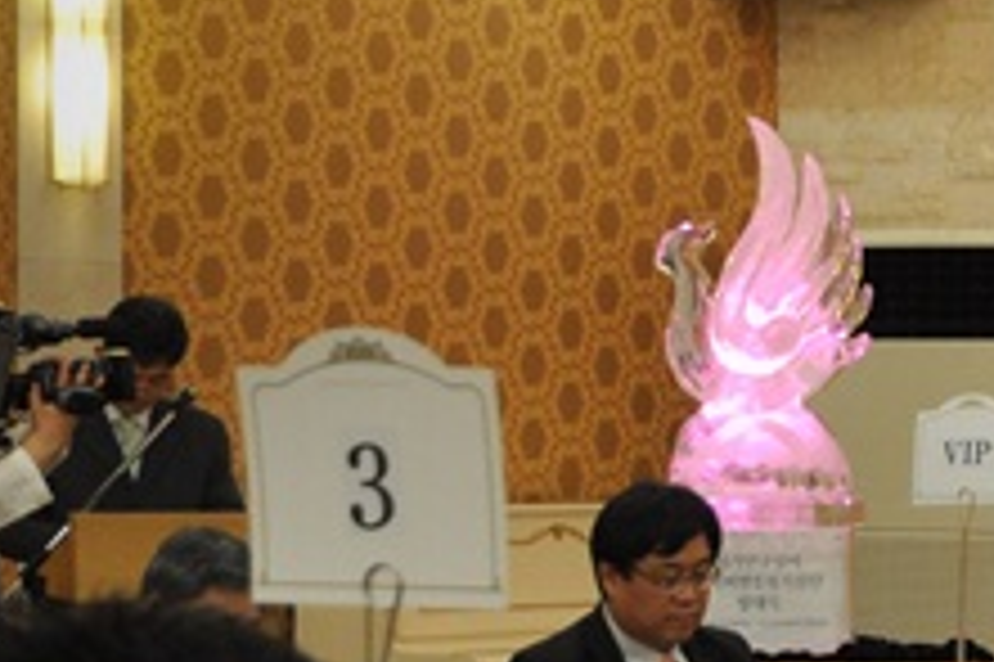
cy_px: 378
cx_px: 1682
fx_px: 6373
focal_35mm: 231
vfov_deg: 5.9
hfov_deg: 8.6
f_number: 5
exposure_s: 1/25
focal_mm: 34
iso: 400
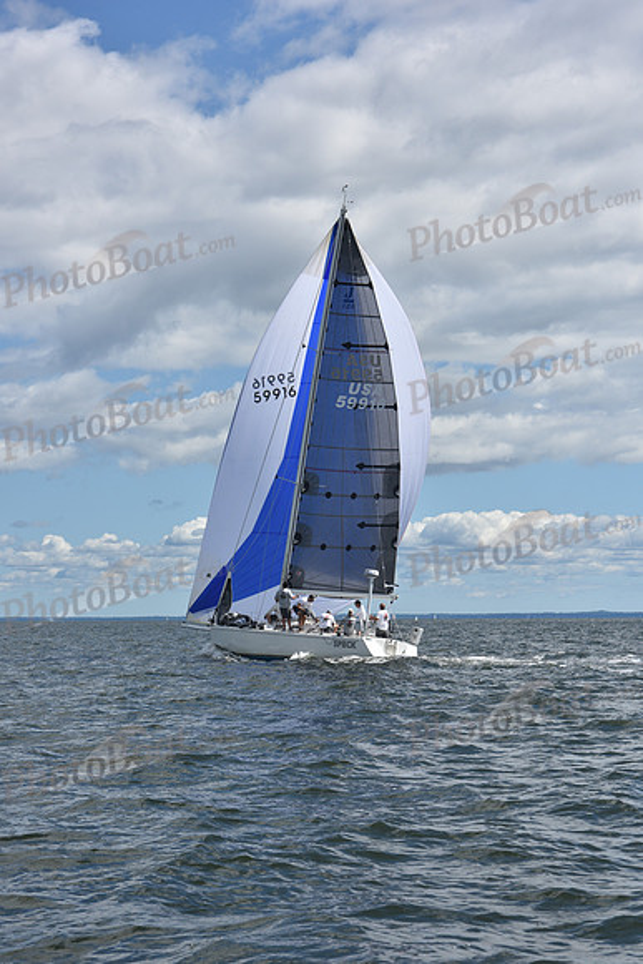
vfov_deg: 23.6
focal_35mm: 86
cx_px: 322
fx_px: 2303
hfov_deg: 15.9
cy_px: 482
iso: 250
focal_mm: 86
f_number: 11
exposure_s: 1/800
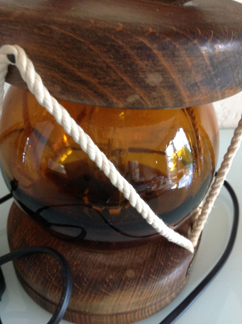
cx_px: 121
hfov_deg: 40.6
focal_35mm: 35
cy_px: 162
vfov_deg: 52.7
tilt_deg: -35.6
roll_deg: -3.4
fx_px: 327
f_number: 2.4
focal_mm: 4.28
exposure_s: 1/15
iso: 250
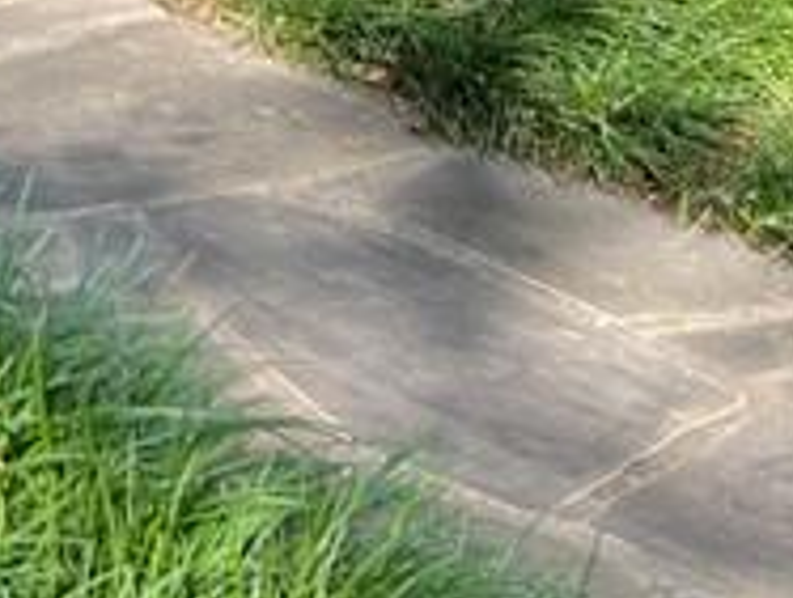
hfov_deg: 12.7
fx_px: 3259
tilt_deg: -8.7
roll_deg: +2.7
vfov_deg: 9.8
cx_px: -598
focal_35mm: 142
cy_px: -547
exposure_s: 1/173
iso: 40
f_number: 1.5
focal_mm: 5.7
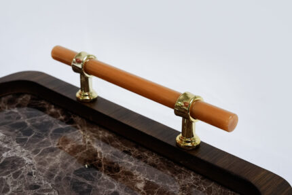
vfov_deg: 19.5
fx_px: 568
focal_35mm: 70
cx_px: 146
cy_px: 98
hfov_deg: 28.8
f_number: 16
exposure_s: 1/160
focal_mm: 70
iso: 6400
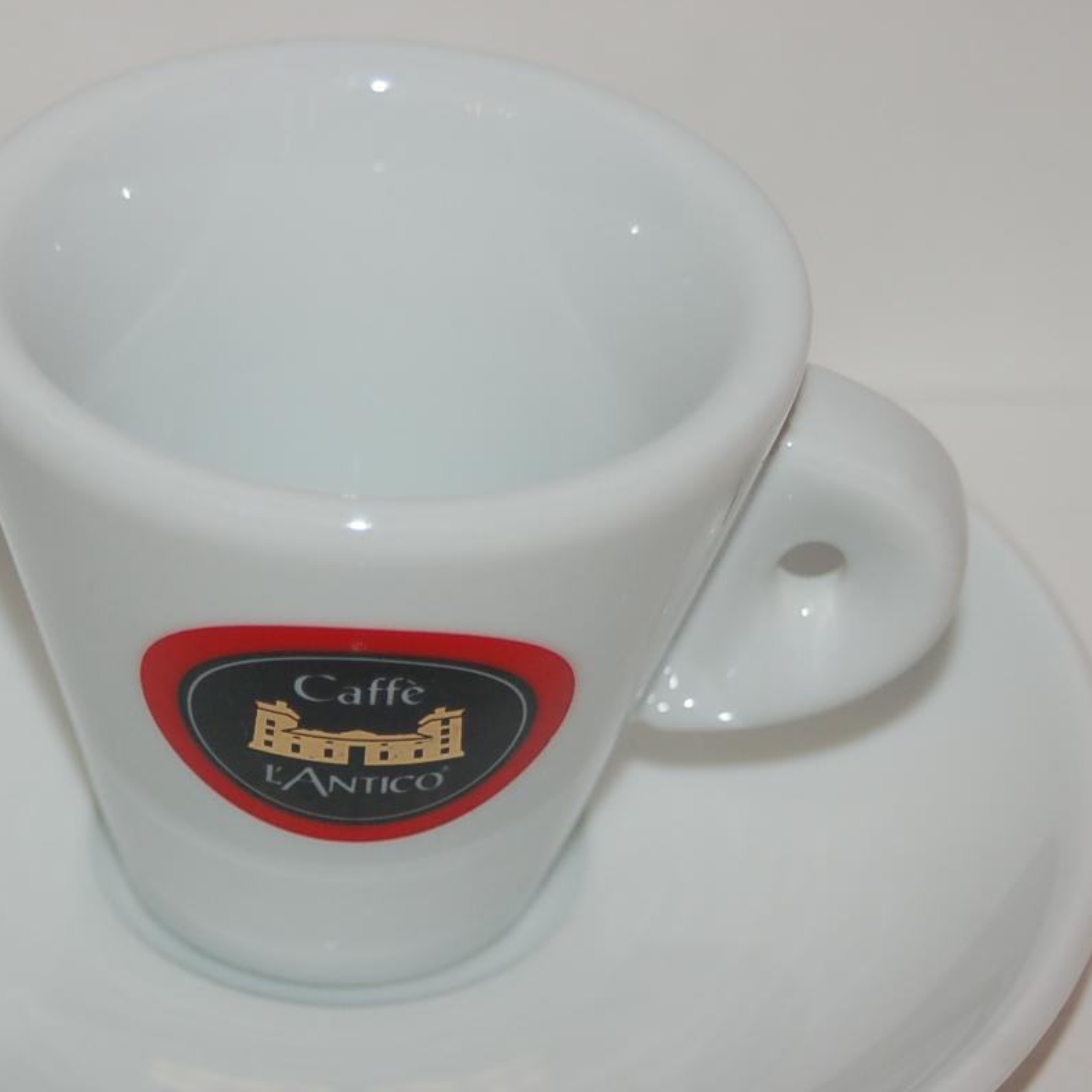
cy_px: 677
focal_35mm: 160
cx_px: 263
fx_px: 5710
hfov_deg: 10.9
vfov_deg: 10.9
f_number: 5.3
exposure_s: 1/60
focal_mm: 66
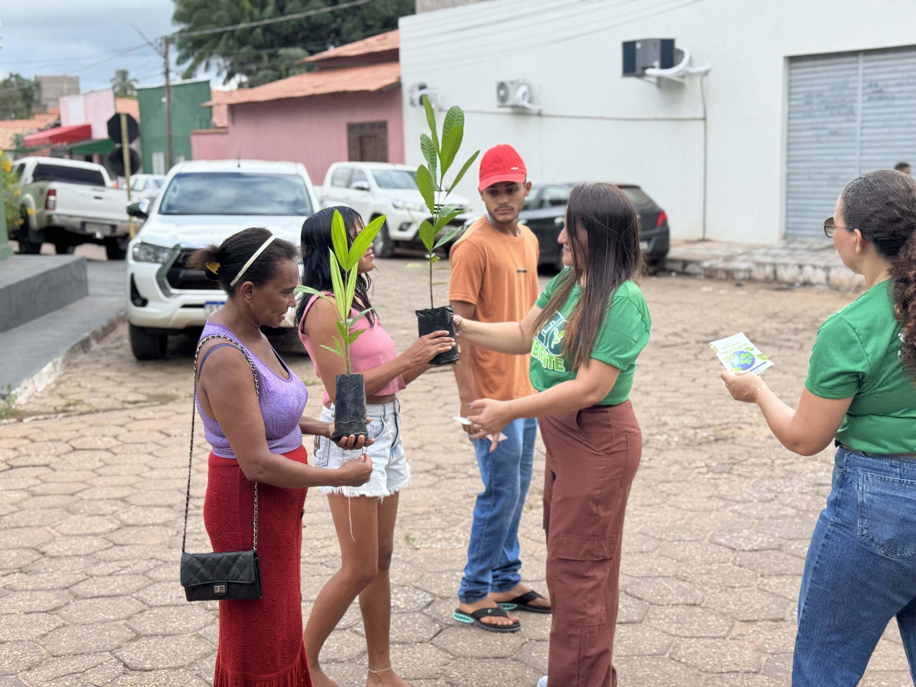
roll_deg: +0.9
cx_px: 458
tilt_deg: -8.7
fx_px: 1270
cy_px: 344
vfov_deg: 30.3
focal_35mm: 48
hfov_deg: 39.7
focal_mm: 6.76
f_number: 1.78
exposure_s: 1/1458
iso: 64
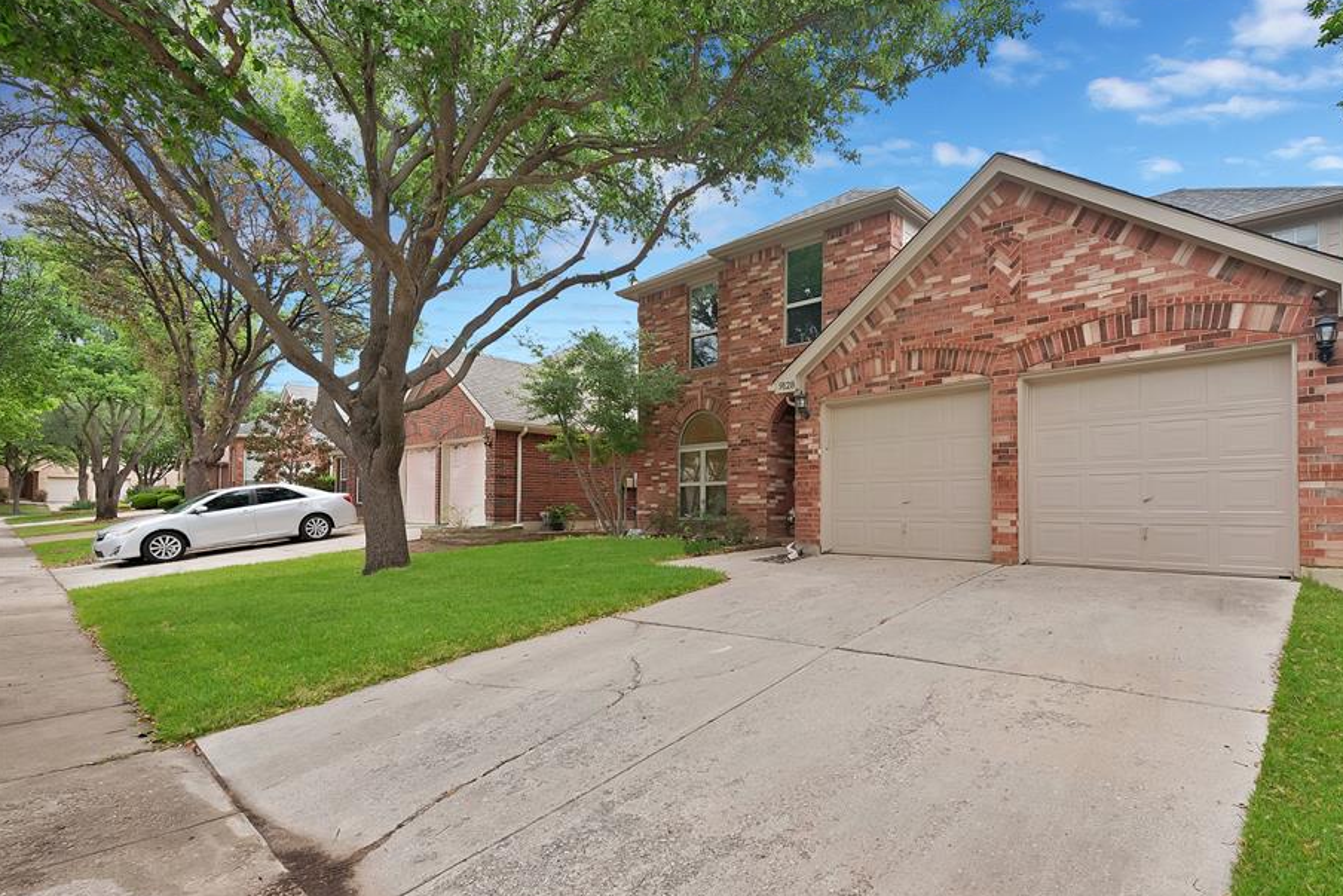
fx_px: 634
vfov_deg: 70.3
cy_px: 490
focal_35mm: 17
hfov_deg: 92.8
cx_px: 756
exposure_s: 1/100
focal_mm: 15
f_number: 9
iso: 640
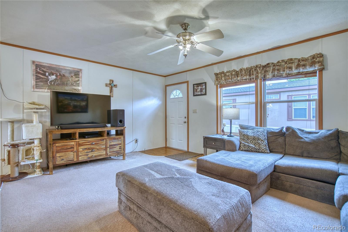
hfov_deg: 96.7
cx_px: 174
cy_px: 116
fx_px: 155
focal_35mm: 16
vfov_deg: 73.7
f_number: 4
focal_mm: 16
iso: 500
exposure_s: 1/25
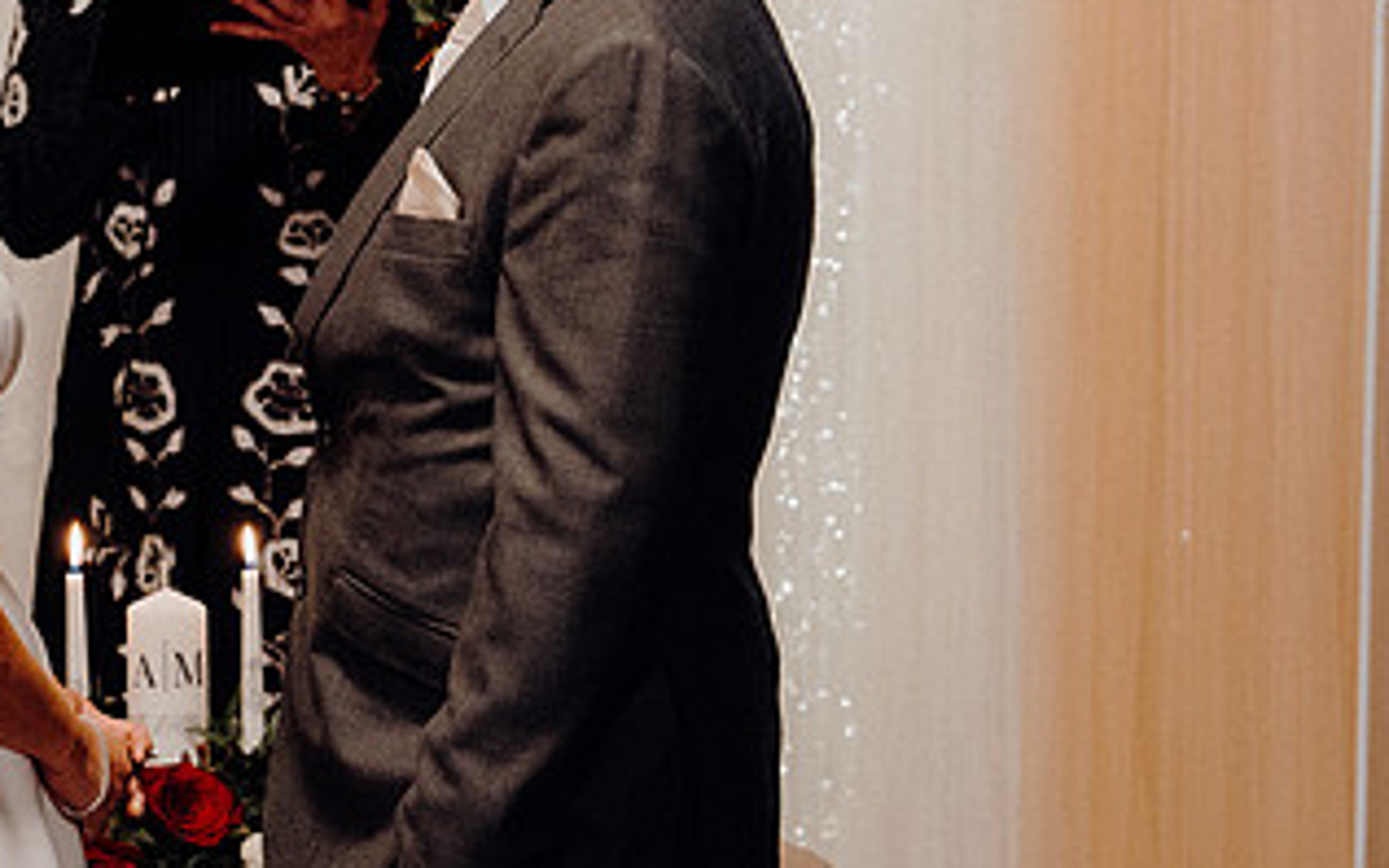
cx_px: 188
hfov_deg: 14.8
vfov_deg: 9.4
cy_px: 327
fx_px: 5299
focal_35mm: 140
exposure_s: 1/160
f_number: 3.5
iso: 2500
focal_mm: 50
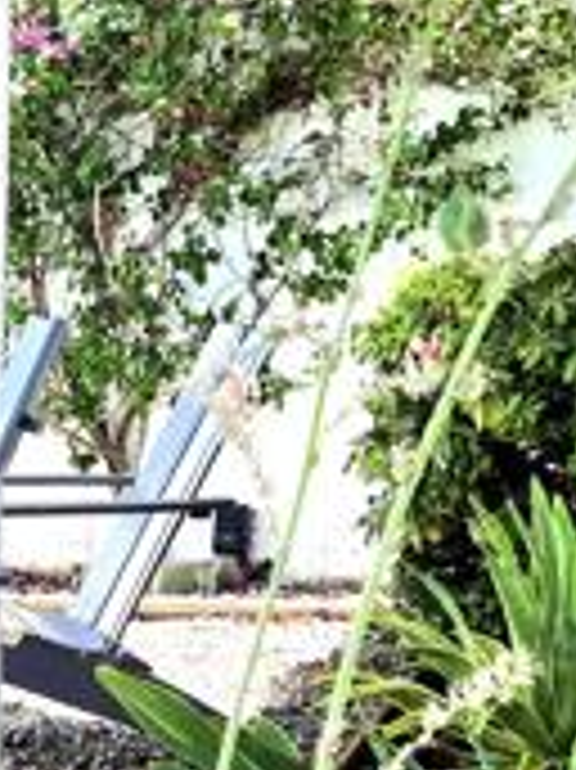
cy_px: 612
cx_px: -135
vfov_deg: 22.5
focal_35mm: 86
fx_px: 1910
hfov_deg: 16.4
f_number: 1.8
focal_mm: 5.4
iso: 80
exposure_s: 1/5000
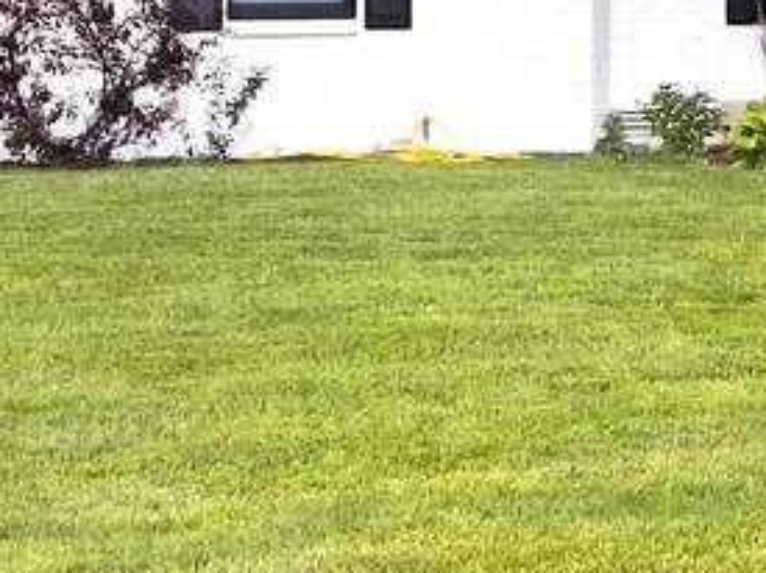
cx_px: 702
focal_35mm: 107
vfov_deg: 13.6
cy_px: -8
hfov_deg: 18.1
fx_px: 2367
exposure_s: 1/800
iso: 125
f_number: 3
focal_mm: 4.2
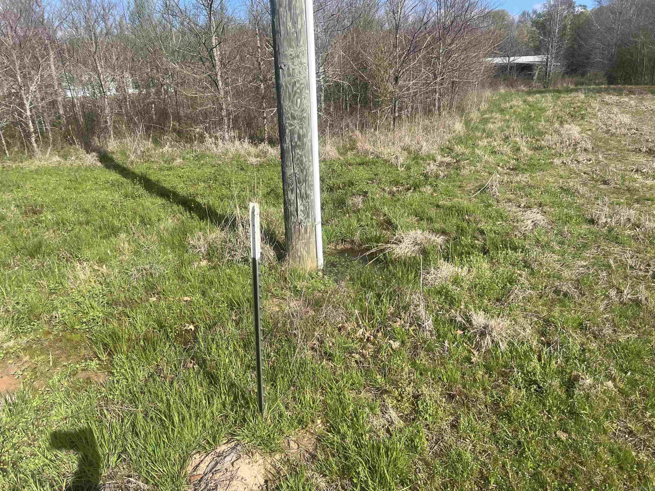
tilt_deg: -15.0
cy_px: 246
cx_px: 328
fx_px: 492
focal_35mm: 26
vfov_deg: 53.1
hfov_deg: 67.3
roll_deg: -0.8
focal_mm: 5.7
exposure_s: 1/3571
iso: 50
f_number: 1.5
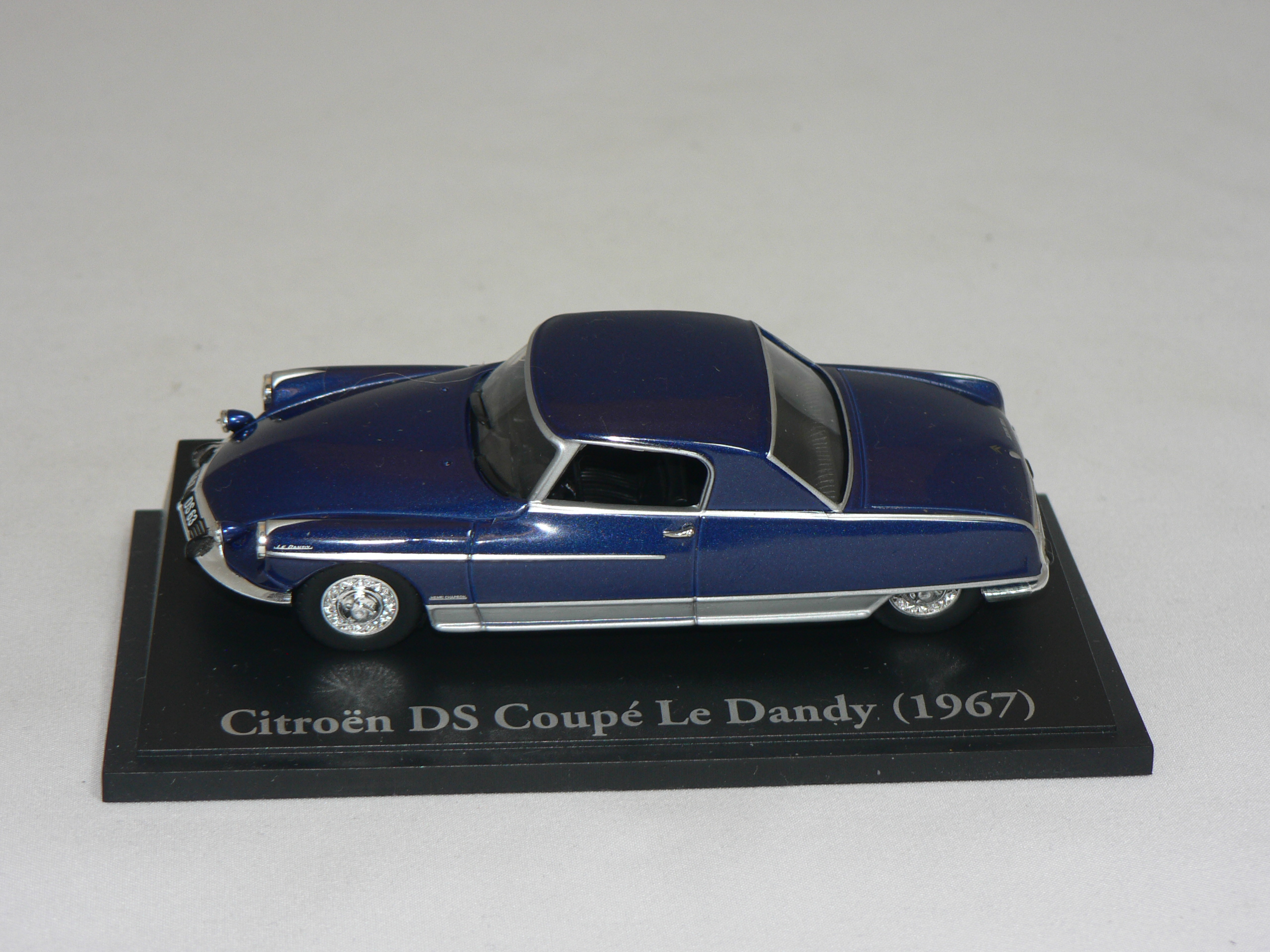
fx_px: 3485
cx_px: 635
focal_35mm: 95
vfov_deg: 15.6
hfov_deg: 20.7
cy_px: 476
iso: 80
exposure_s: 1/60
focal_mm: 15.8
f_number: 3.2
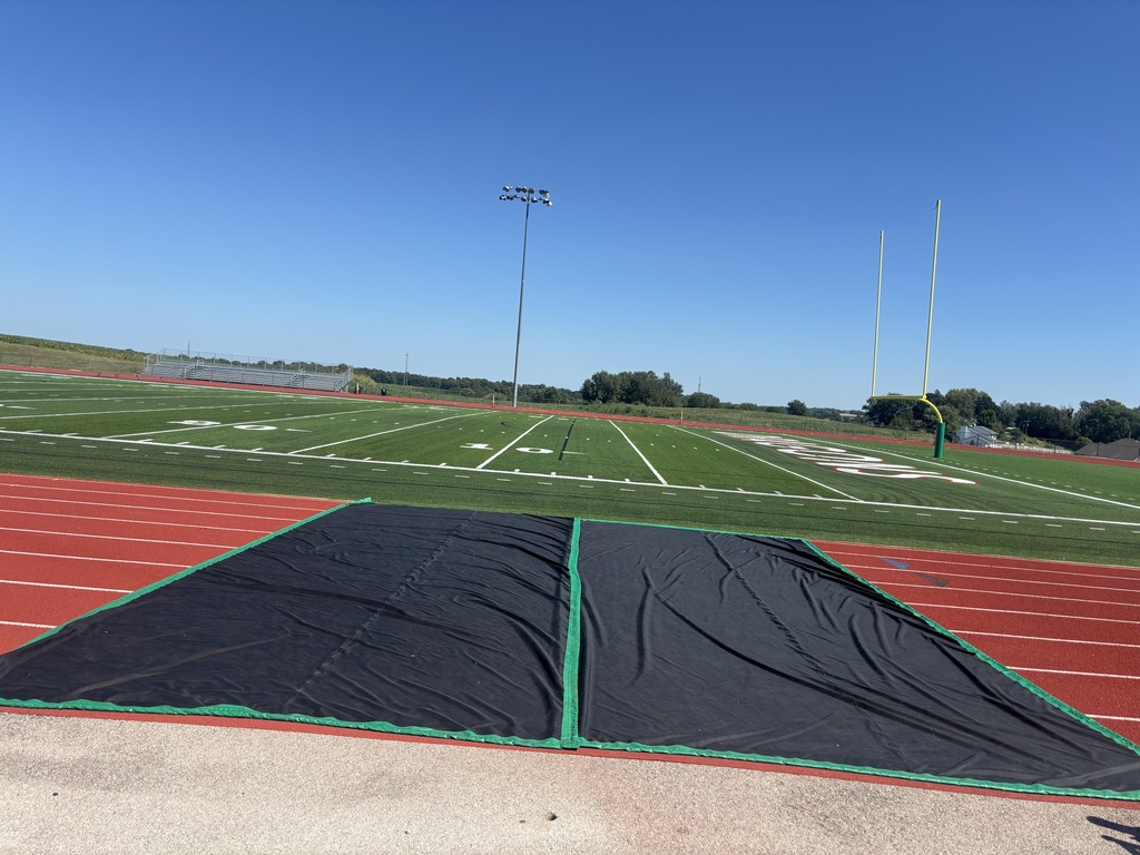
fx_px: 856
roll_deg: -4.0
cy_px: 428
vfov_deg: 53.1
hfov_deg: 67.3
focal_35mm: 26
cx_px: 570
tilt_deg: -1.8
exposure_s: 1/3937
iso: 50
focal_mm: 5.96
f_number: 1.6
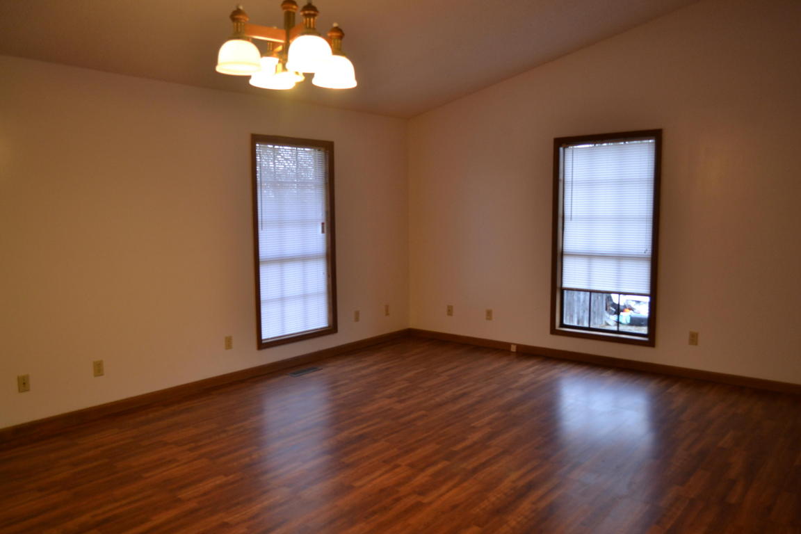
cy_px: 267
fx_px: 601
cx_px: 400
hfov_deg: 67.4
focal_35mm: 27
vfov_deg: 47.9
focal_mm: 18
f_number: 3.5
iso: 560
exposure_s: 1/60
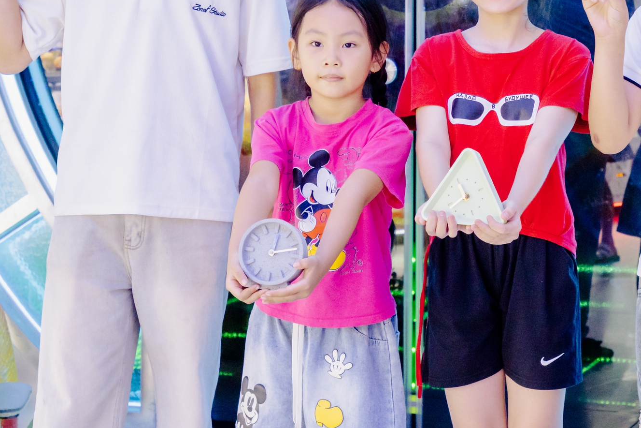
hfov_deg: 18.6
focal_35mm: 109
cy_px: 30
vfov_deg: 12.5
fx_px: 1942
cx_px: 471
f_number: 4
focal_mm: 37.7
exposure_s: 1/100
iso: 2000
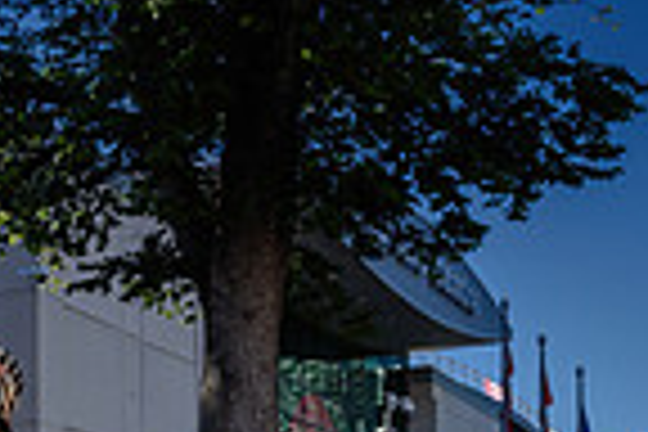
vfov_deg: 11.8
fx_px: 1926
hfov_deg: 18.1
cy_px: 773
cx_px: -144
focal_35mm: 107
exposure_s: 1/400
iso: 64
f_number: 4
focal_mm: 25
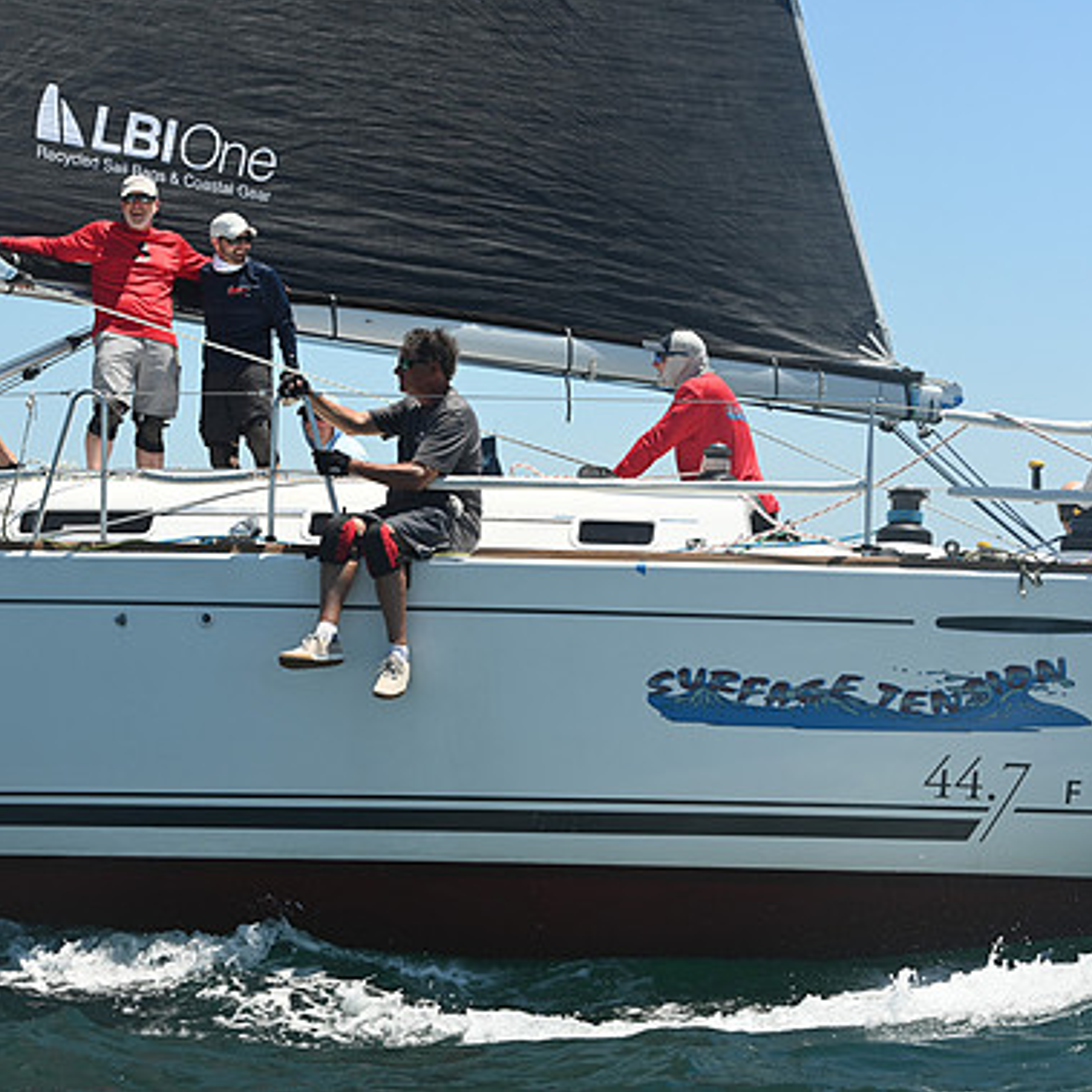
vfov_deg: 19.1
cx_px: 372
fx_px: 3248
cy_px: 537
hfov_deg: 19.0
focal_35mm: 91
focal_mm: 70
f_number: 7.1
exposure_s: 1/1000
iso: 320
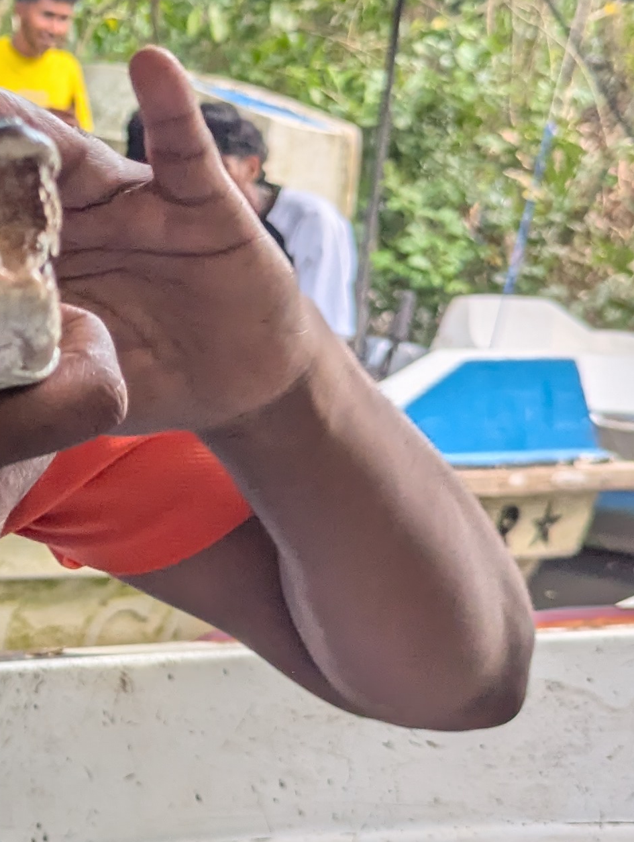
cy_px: 366
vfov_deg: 25.0
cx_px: -267
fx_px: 1900
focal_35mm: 78
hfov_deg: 17.4
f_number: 1.85
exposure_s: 1/85.8
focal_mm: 6.81
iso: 305
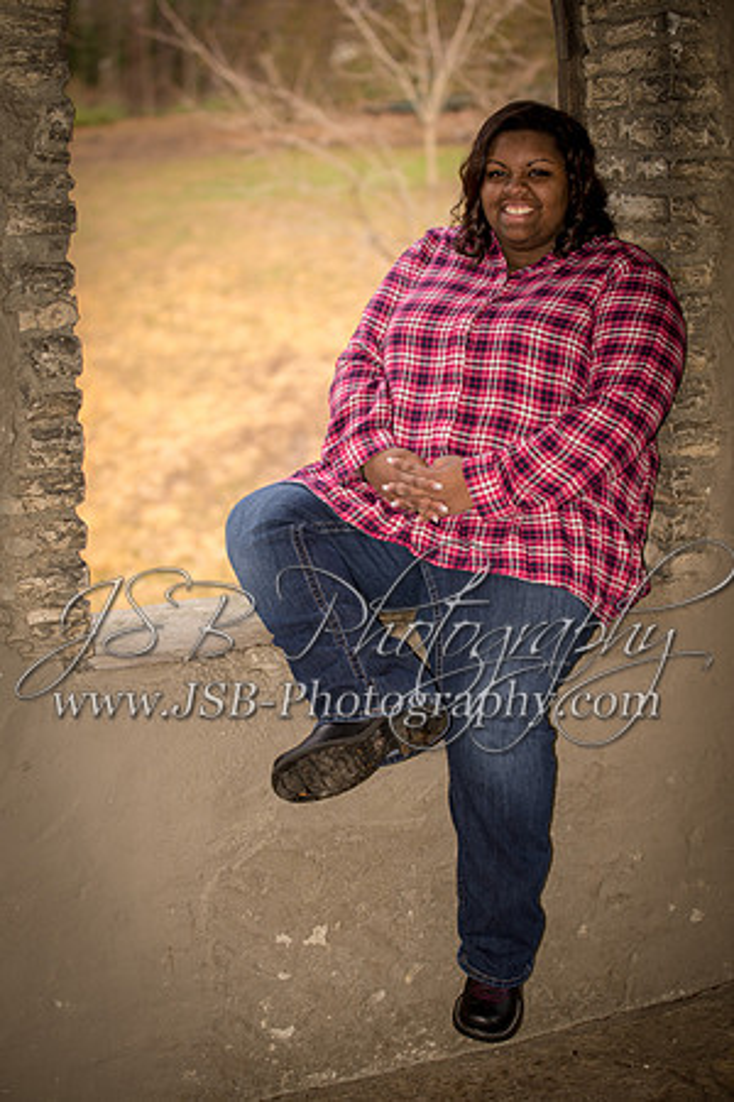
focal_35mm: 70
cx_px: 367
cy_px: 551
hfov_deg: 19.5
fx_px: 2141
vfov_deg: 28.8
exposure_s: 1/60
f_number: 2.8
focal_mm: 70
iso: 400
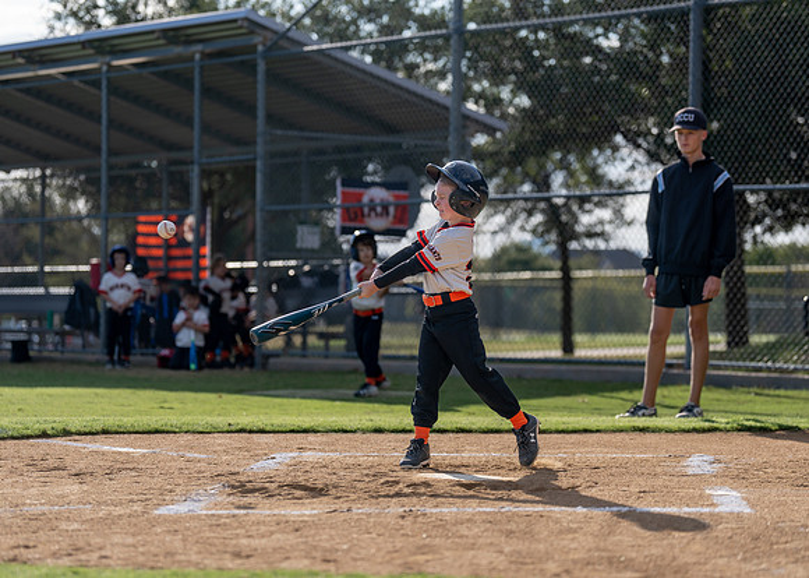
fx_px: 2524
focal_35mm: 110
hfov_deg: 18.2
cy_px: 288
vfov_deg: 13.1
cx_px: 417
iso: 100
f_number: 2.8
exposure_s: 1/1250
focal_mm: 104
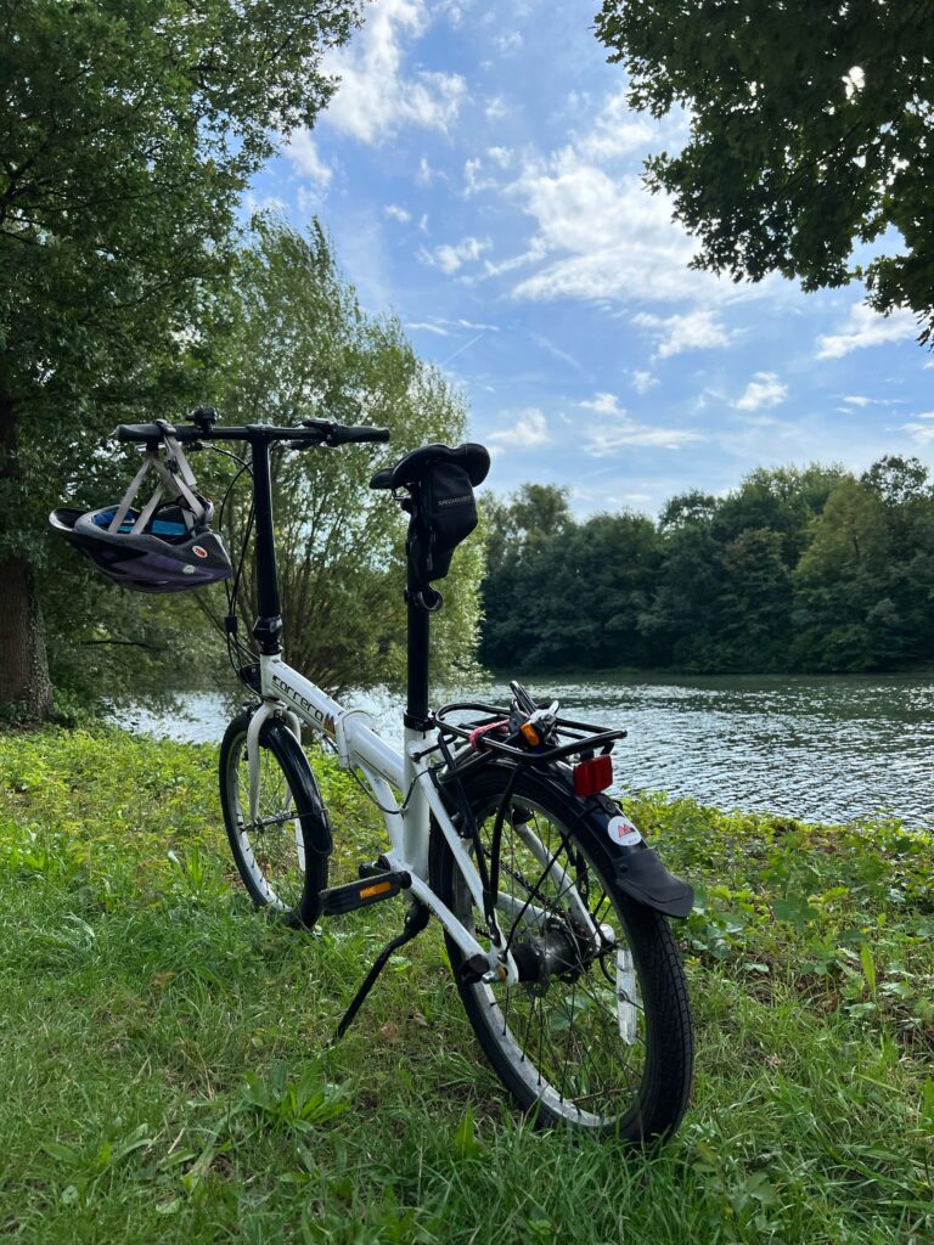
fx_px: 935
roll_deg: +2.1
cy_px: 622
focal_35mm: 26
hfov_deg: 53.1
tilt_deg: +5.1
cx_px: 467
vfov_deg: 67.3
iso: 50
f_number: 1.5
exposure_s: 1/5587
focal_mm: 5.7
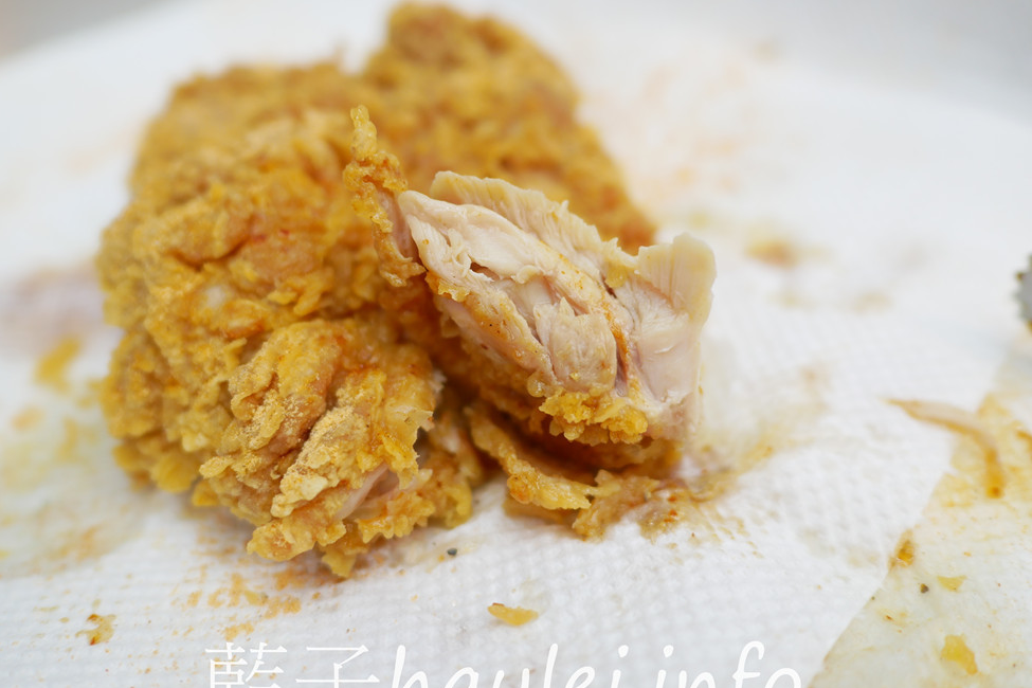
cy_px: 337
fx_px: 917
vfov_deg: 41.1
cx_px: 511
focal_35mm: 32
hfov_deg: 58.7
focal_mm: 15
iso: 200
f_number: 2
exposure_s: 1/160
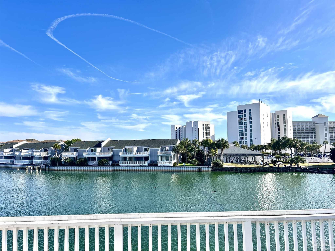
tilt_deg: +4.7
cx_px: 168
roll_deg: +0.4
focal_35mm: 26
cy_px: 126
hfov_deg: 67.3
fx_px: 252
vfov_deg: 53.1
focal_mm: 5.7
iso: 50
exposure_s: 1/2632
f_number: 1.5
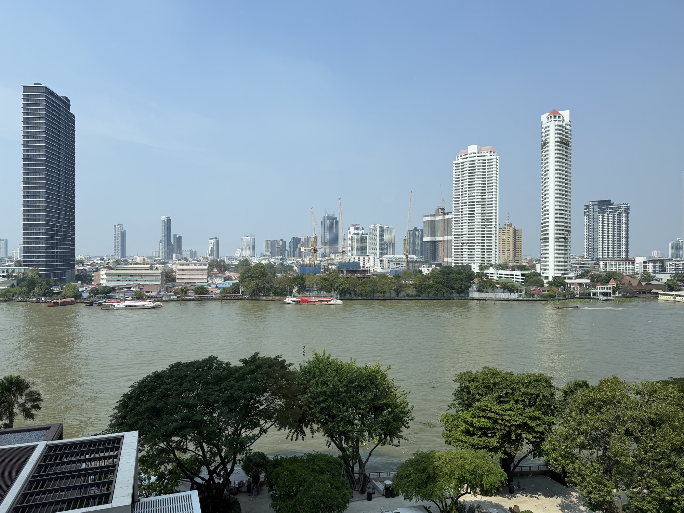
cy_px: 256
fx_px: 474
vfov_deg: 56.8
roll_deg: -0.3
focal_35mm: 24
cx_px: 342
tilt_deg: -0.2
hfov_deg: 71.6
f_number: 1.78
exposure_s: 1/1230
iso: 80
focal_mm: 6.76
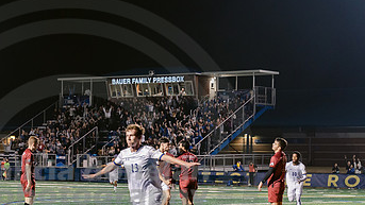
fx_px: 1200
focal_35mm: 124
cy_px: 182
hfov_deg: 17.1
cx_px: 69
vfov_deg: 9.7
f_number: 4
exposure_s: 1/160
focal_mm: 70
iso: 2500
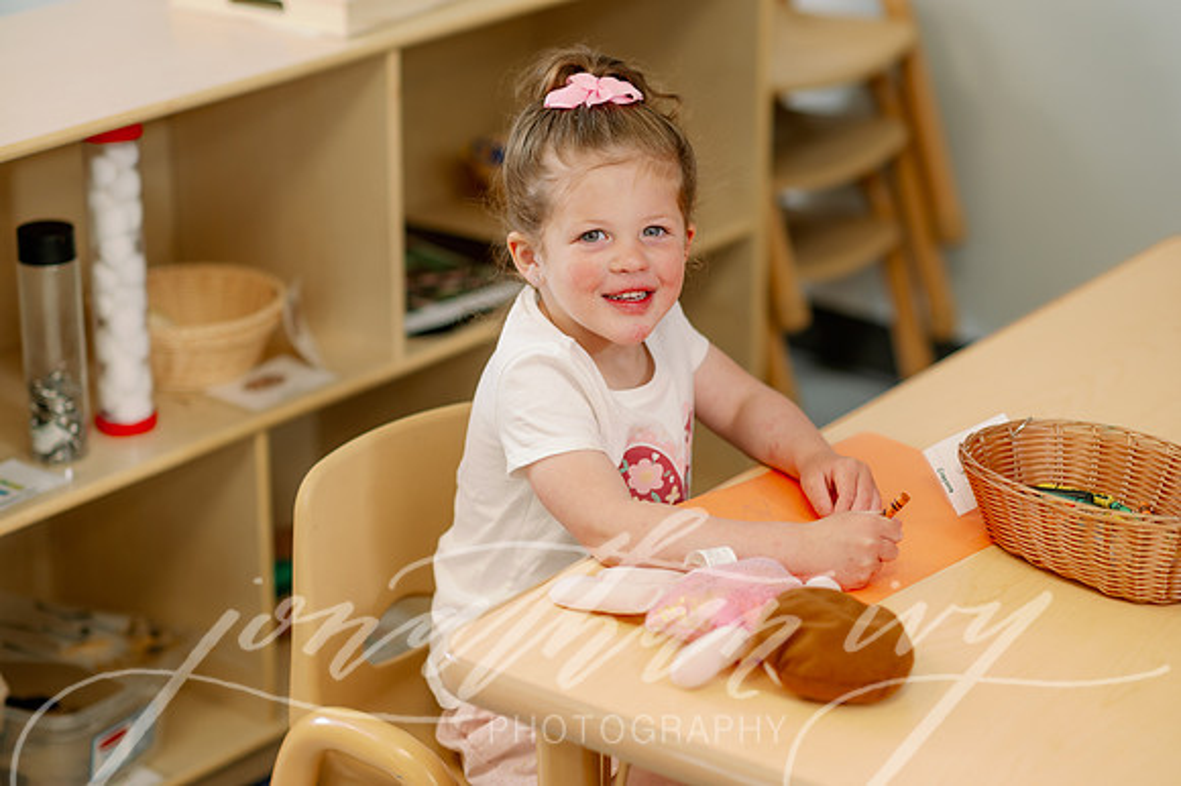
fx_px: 2787
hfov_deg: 23.9
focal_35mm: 85
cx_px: 590
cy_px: 393
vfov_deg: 16.1
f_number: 2.2
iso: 125
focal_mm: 85
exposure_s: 1/200
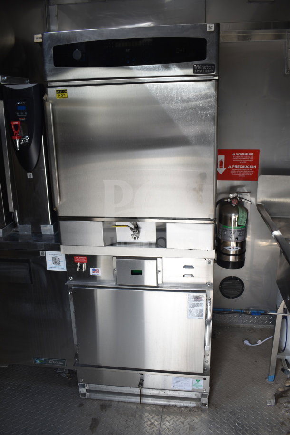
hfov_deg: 43.6
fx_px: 362
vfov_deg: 61.9
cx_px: 145
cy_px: 218
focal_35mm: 30
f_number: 3.8
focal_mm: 20
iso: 100
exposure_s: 1/50
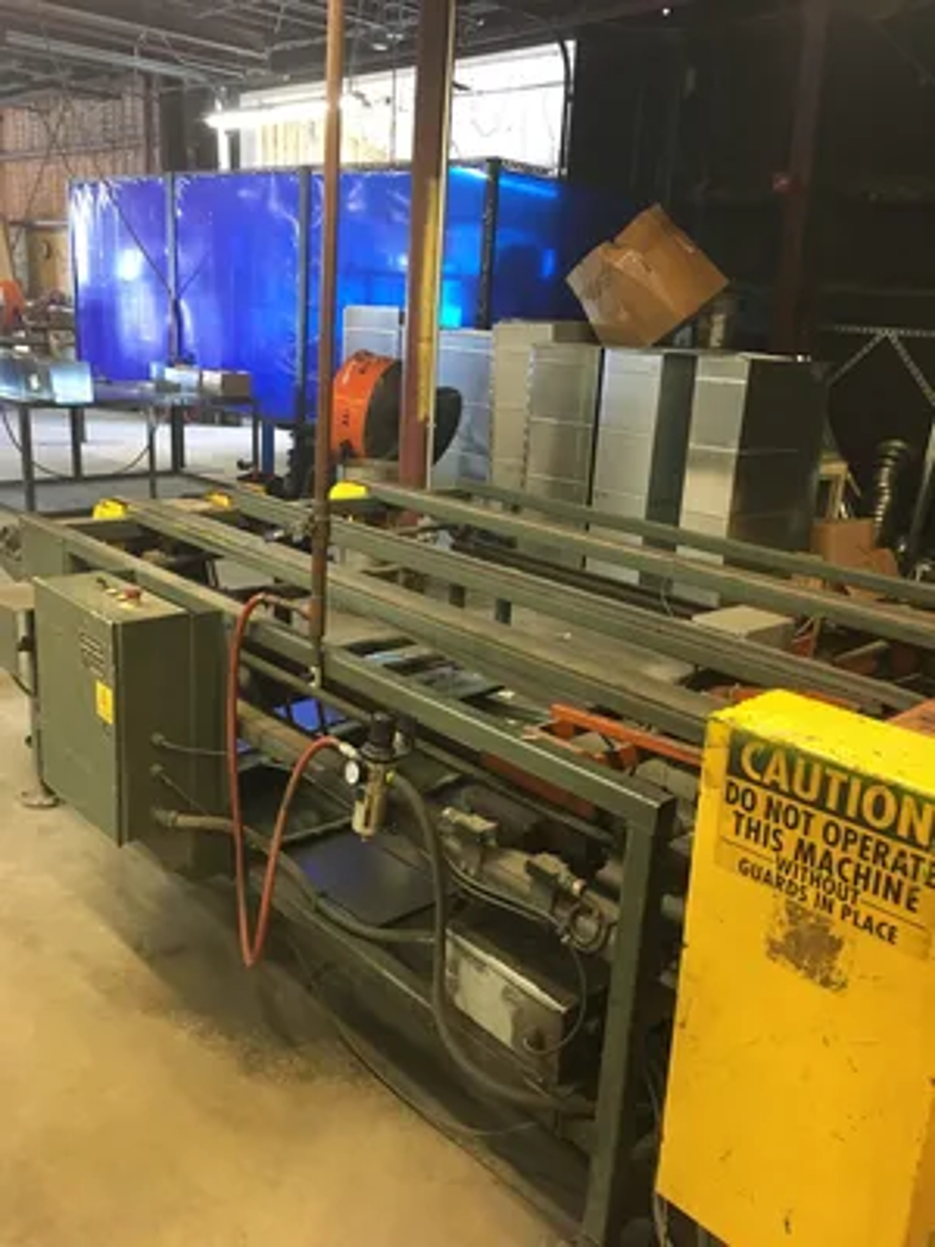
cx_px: 468
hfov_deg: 48.2
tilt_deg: -18.0
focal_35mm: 29
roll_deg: -3.9
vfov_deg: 61.7
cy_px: 624
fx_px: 1044
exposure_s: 1/20
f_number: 2.2
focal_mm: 4.15
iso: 200
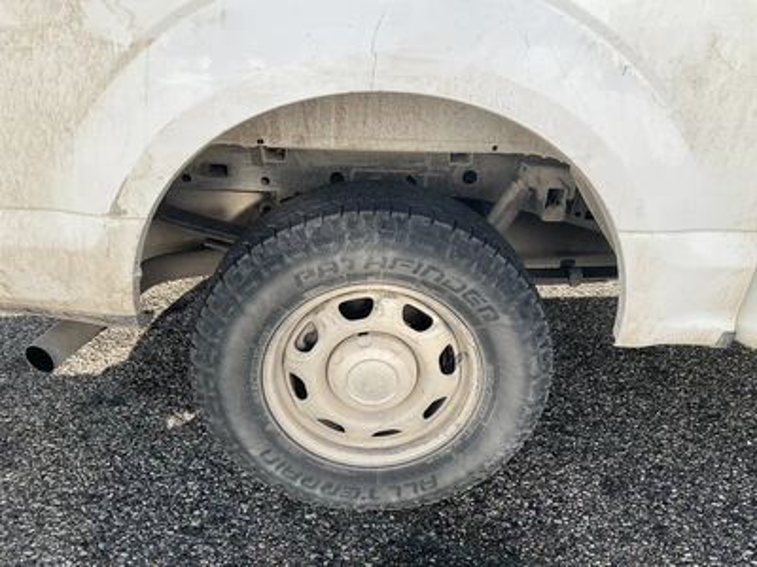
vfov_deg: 48.2
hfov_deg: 61.7
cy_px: 284
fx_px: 634
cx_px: 378
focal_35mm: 29
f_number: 1.8
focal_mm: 3
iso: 25
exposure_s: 1/829
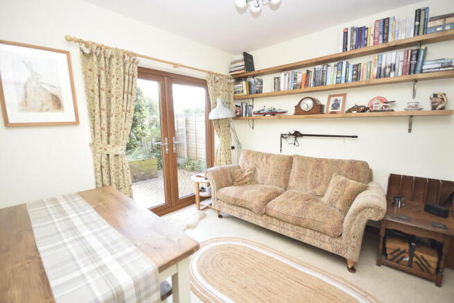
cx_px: 227
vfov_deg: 77.4
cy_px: 152
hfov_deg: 100.4
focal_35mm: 15
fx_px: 189
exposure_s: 1/125
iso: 800
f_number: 5.6
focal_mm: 10
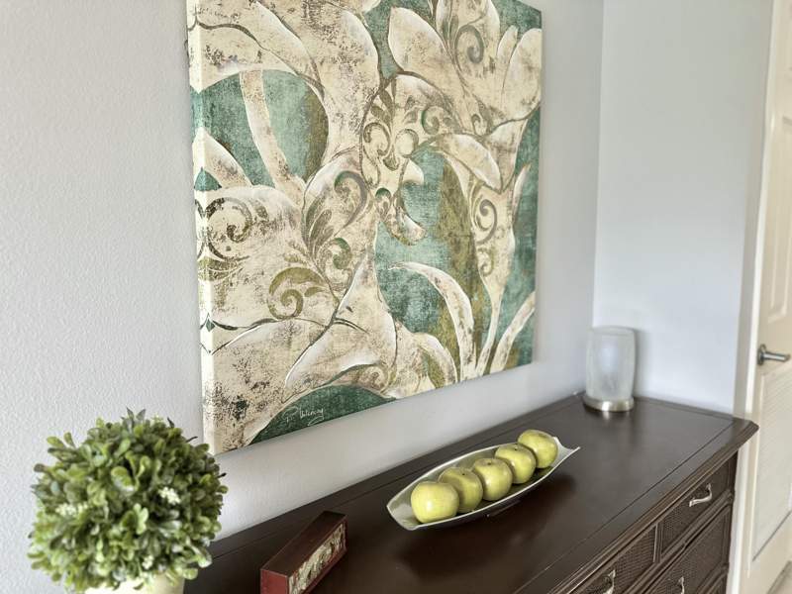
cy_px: 297
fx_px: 549
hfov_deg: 71.6
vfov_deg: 56.8
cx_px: 396
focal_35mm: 24
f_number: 1.78
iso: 160
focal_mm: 6.86
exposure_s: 1/60
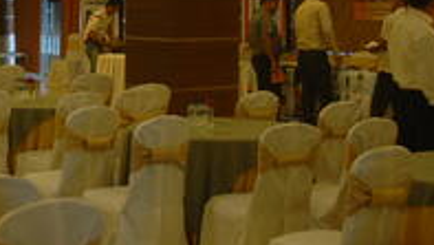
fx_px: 990
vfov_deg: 14.1
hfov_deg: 23.8
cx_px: 11
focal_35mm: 86
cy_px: 107
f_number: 3.5
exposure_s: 1/30
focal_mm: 18
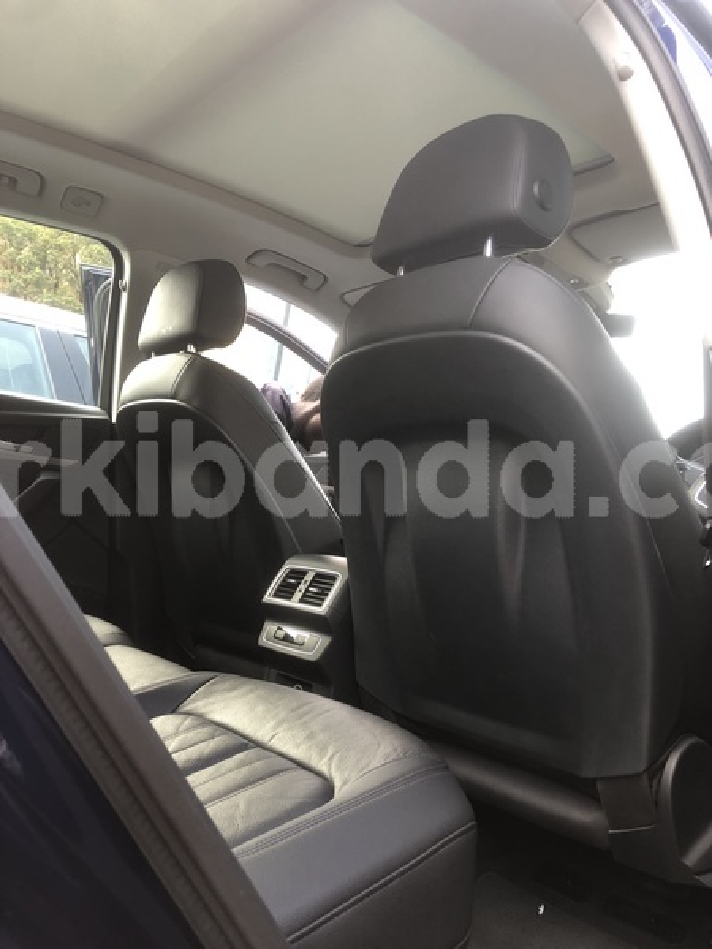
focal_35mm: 28
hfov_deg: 49.7
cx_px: 356
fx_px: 768
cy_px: 474
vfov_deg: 63.4
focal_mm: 3.99
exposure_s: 1/30
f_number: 1.8
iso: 25
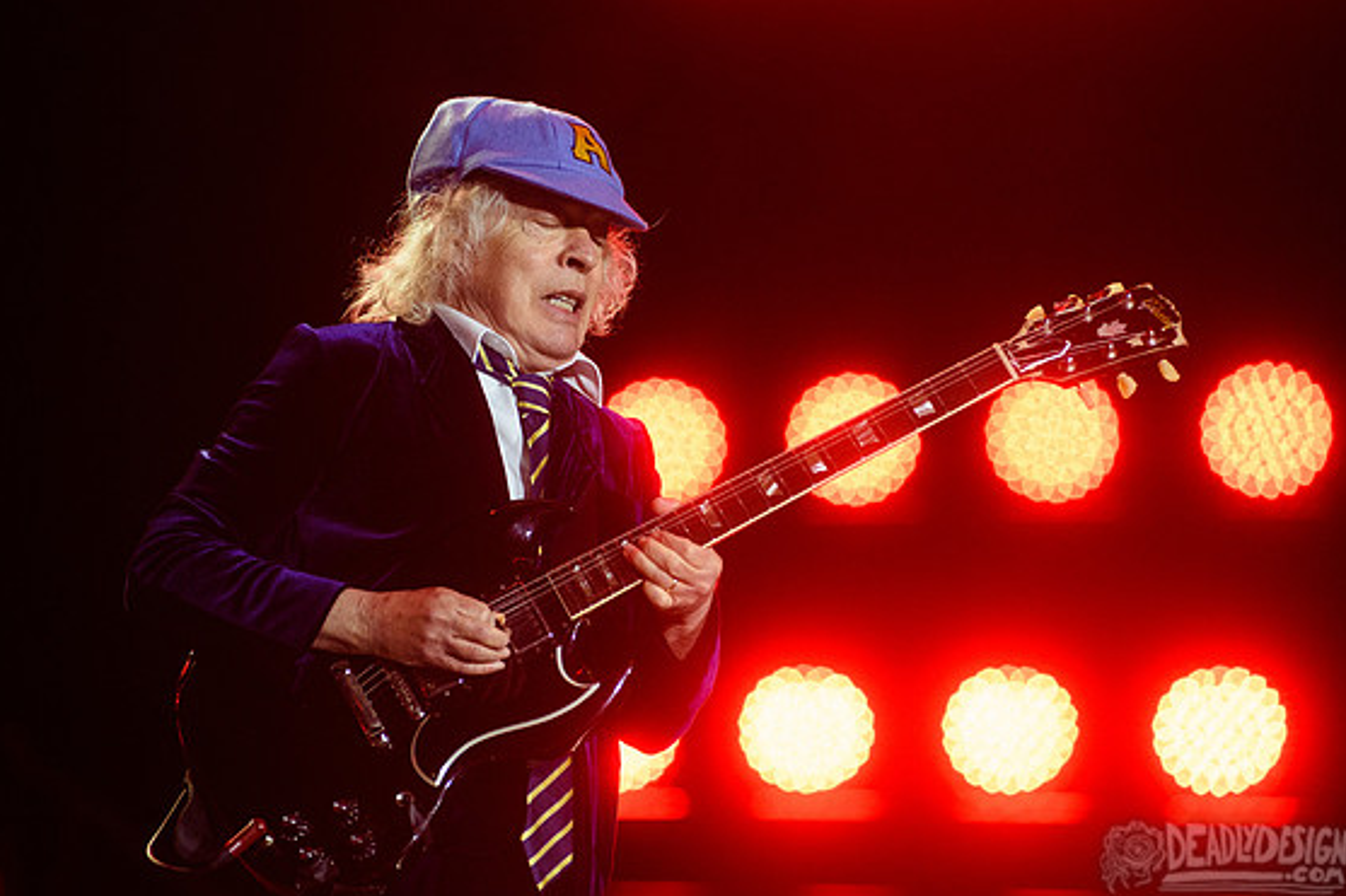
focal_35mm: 188
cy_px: 412
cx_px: 686
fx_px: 7027
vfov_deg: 7.3
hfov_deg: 10.9
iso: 2500
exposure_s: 1/800
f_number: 4
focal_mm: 170
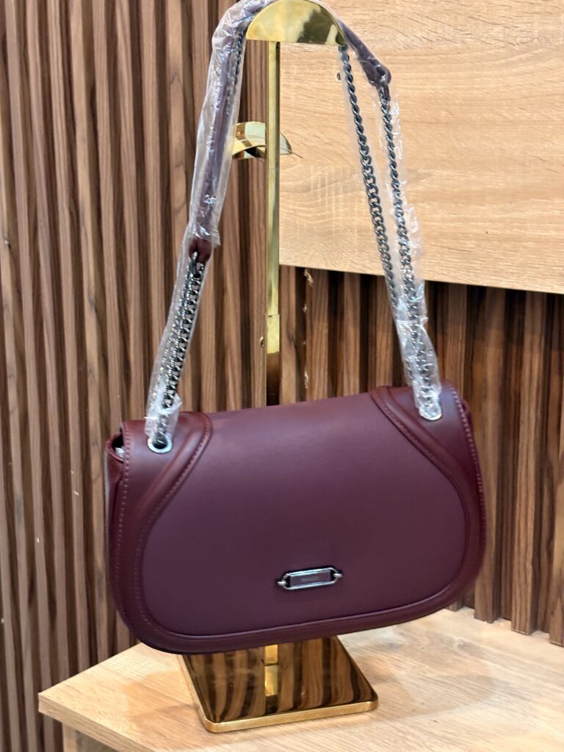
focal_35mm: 52
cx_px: 282
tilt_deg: -12.6
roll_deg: -0.2
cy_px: 376
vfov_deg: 36.8
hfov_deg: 28.0
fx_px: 1130
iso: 320
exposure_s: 1/25
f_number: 1.6
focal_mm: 5.96
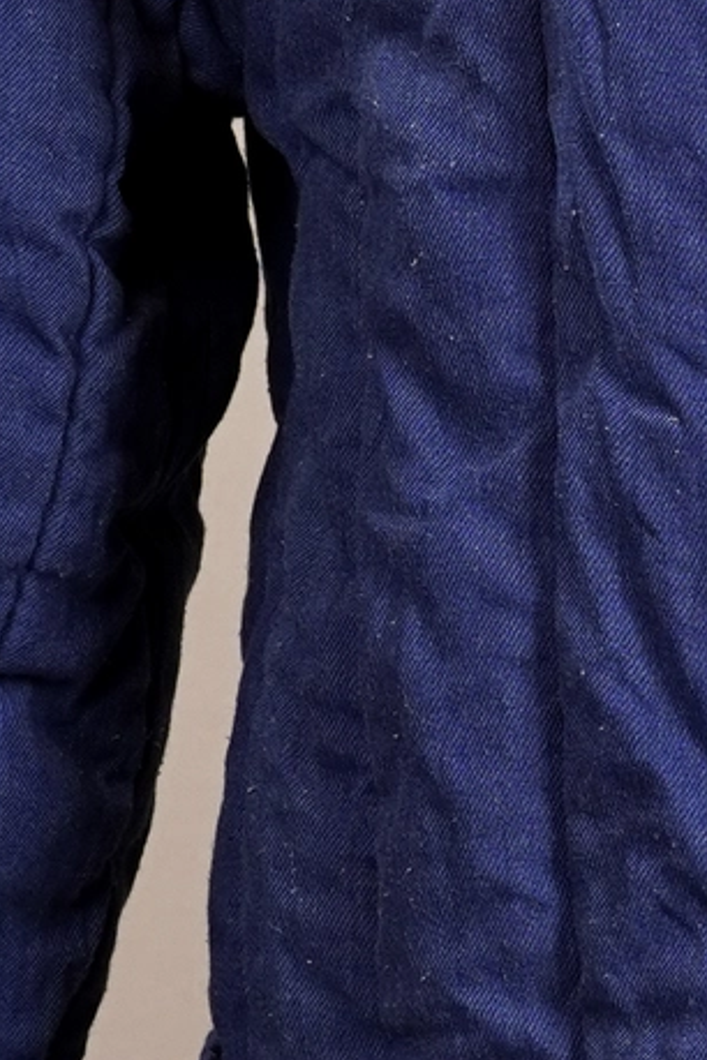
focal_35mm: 301
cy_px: 575
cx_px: 1264
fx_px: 8866
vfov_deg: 6.8
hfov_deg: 4.5
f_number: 5.6
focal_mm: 32
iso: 250
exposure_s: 1/25
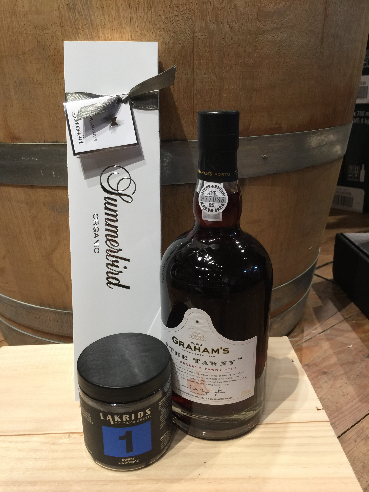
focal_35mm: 29
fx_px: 412
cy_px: 246
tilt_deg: -19.1
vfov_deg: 61.7
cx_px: 184
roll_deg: +0.9
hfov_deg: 48.2
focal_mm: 4.15
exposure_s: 1/17
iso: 40
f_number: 2.2
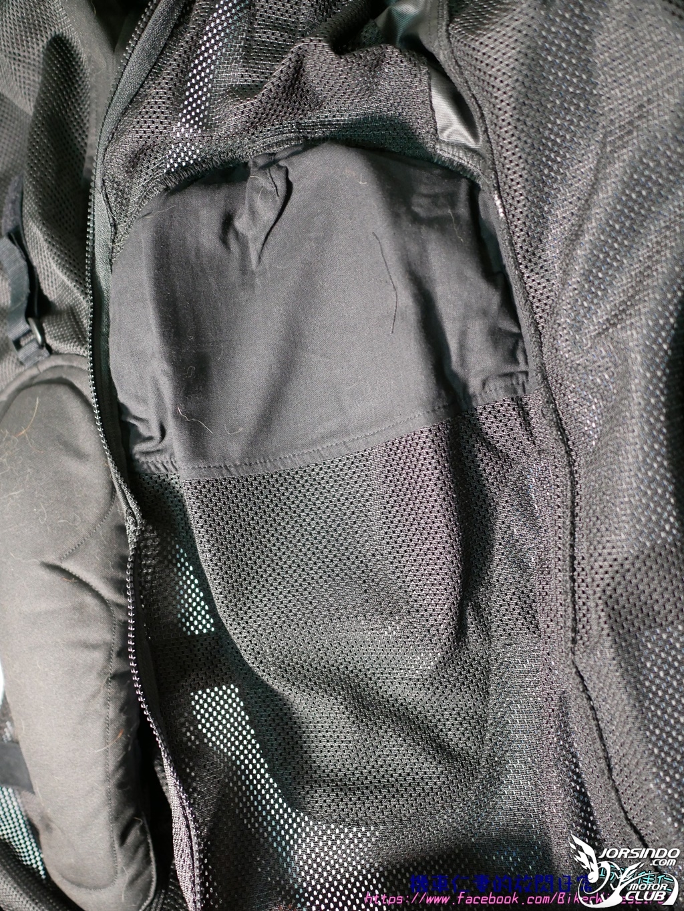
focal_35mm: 30
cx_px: 342
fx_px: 790
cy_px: 456
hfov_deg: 46.8
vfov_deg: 59.9
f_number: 1.7
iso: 1600
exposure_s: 1/60
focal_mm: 15
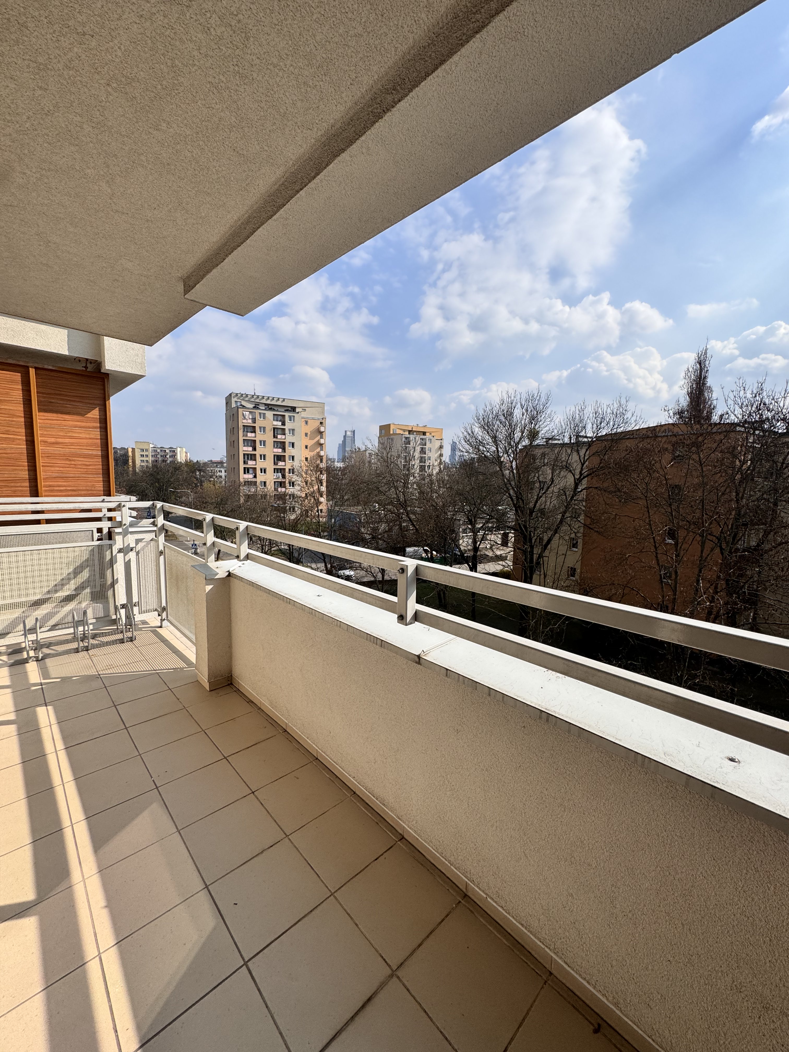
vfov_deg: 102.1
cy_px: 526
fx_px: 425
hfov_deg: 85.7
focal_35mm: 14
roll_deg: +0.7
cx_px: 394
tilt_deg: -7.0
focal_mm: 2.22
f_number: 2.2
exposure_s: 1/2874
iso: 50
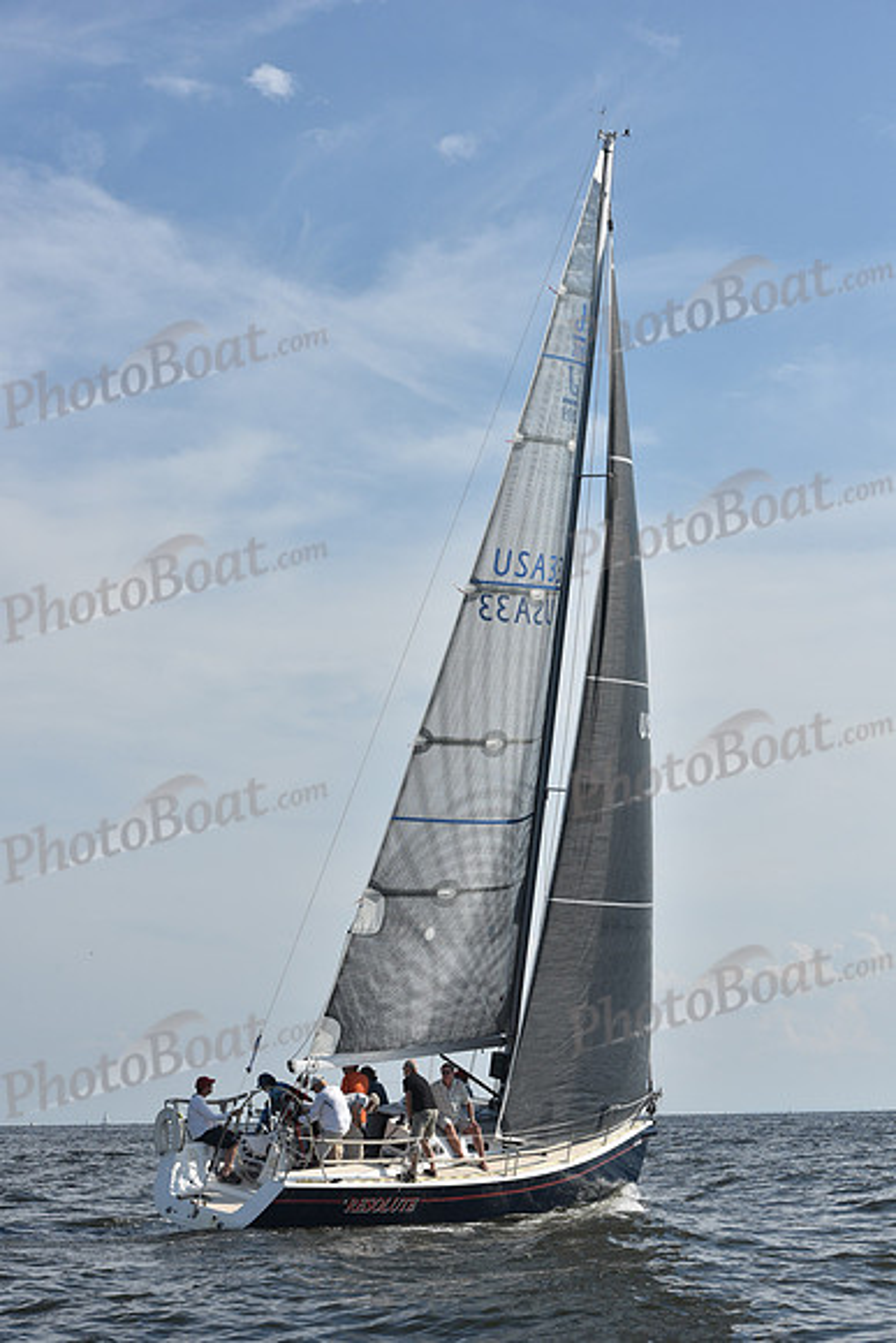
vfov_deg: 28.8
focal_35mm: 70
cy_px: 672
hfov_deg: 19.5
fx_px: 2612
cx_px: 448
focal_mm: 70
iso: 250
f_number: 10
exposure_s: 1/1000
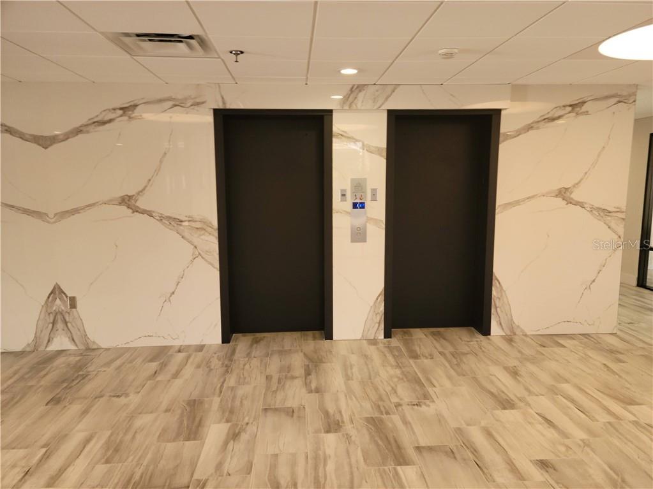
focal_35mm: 28
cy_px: 244
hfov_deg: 63.4
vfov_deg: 49.7
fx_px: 528
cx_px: 326
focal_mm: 5.9
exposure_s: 1/59
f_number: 2
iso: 200
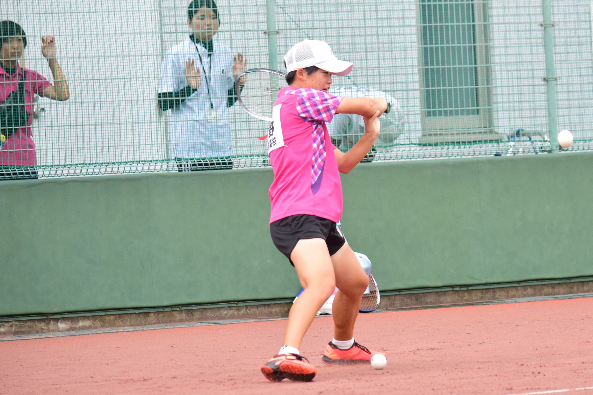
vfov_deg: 6.8
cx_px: 302
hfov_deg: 10.2
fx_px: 3319
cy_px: 198
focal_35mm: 202
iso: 800
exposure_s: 1/1250
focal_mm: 125
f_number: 4.8
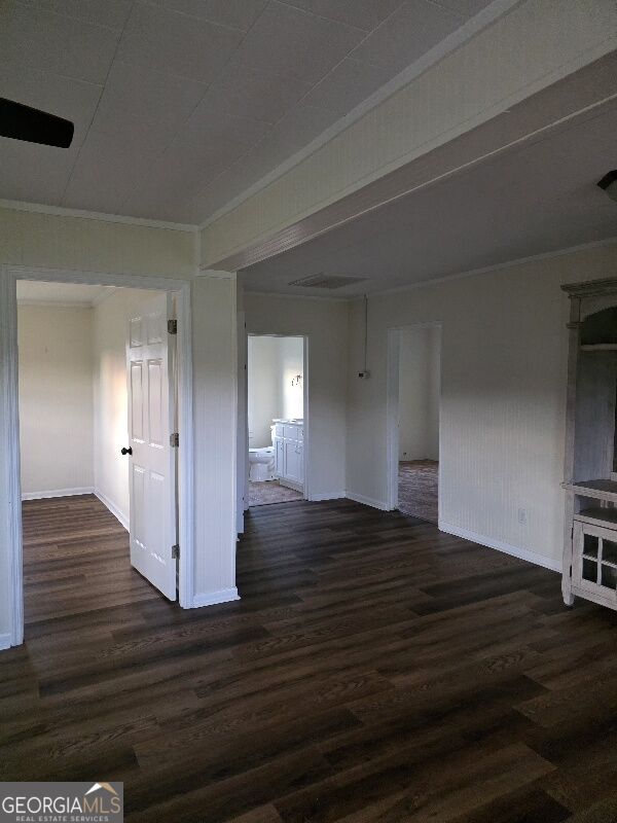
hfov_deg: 58.9
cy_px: 412
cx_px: 308
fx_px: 547
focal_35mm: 23
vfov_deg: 73.9
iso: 2000
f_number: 1.7
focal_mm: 6.3
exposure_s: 1/120
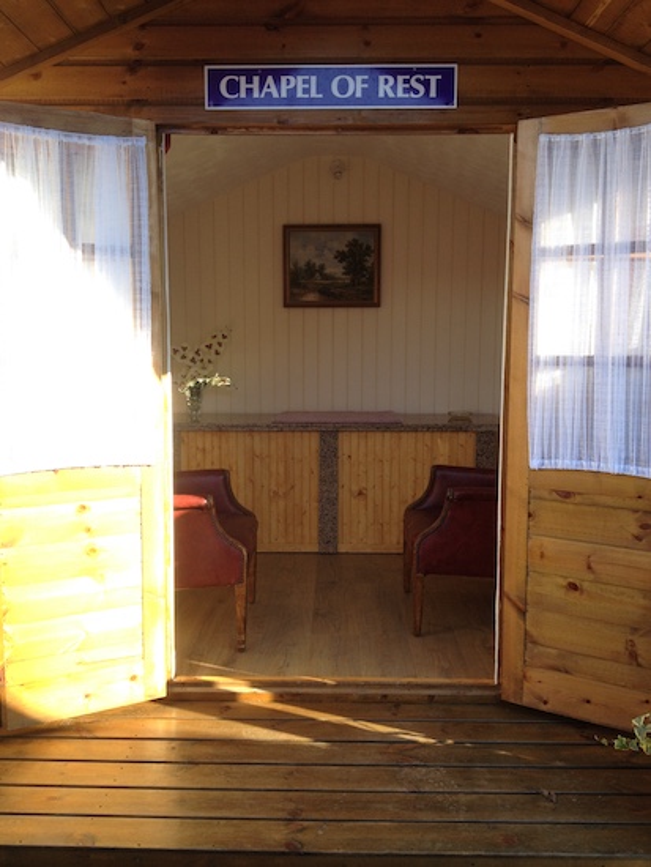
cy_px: 434
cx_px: 326
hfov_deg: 40.7
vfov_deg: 52.6
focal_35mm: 35
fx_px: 877
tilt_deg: -4.7
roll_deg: -1.9
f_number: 2.4
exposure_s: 1/184
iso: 50
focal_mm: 4.28
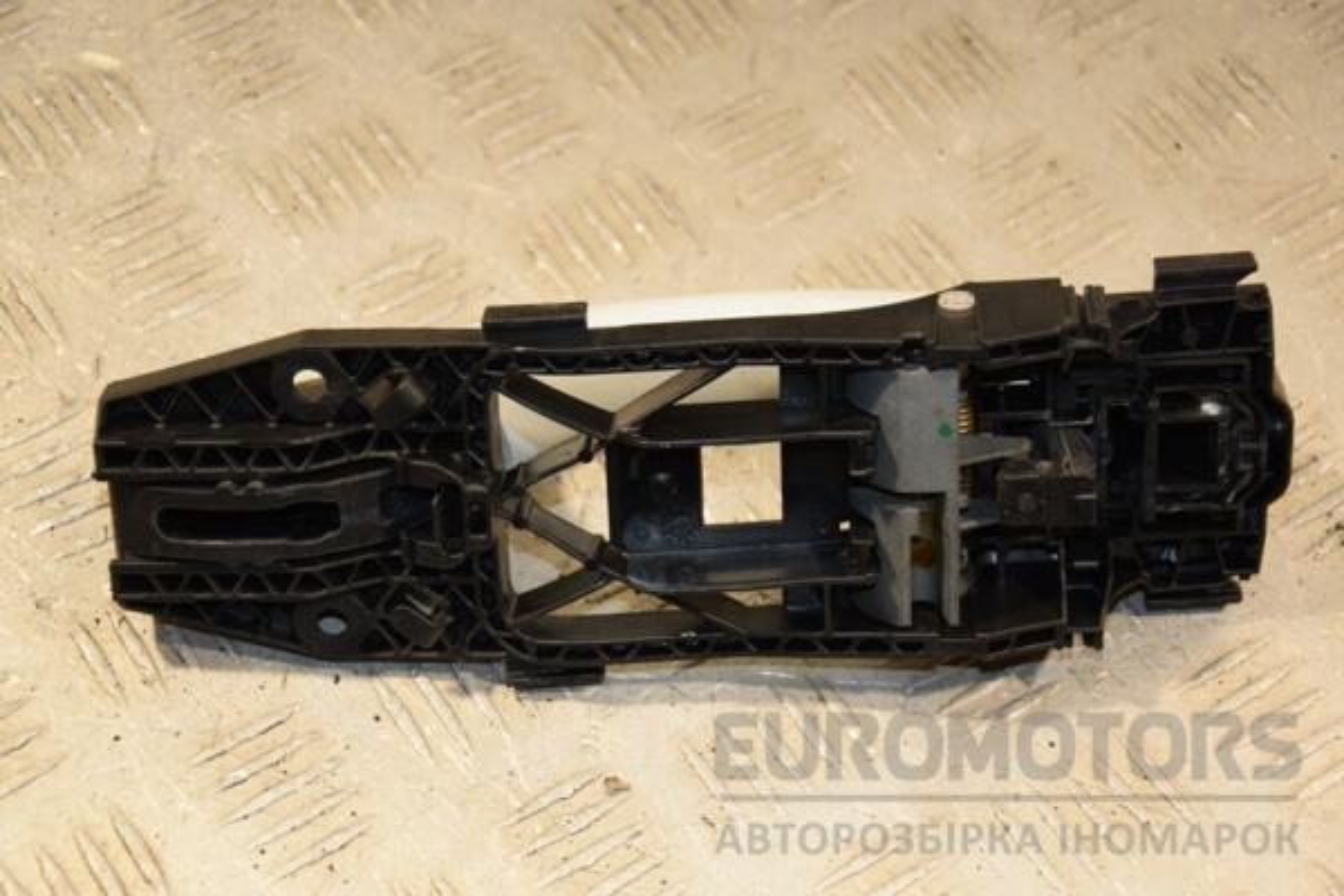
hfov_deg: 23.4
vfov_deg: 15.7
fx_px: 3248
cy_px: 448
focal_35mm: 87
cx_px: 672
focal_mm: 58
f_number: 5
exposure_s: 1/160
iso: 800
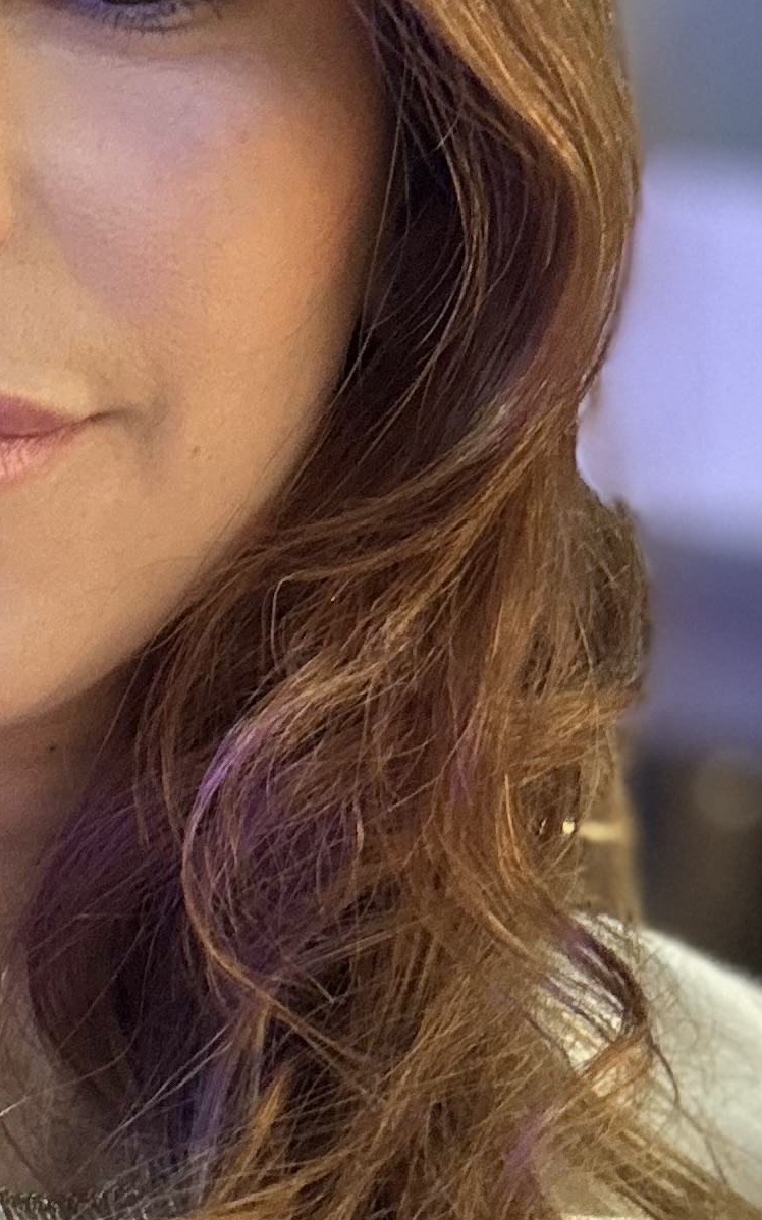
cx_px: -54
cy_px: 581
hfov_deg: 15.5
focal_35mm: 82
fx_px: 2727
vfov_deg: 25.2
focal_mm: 2.69
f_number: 1.9
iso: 320
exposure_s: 1/40
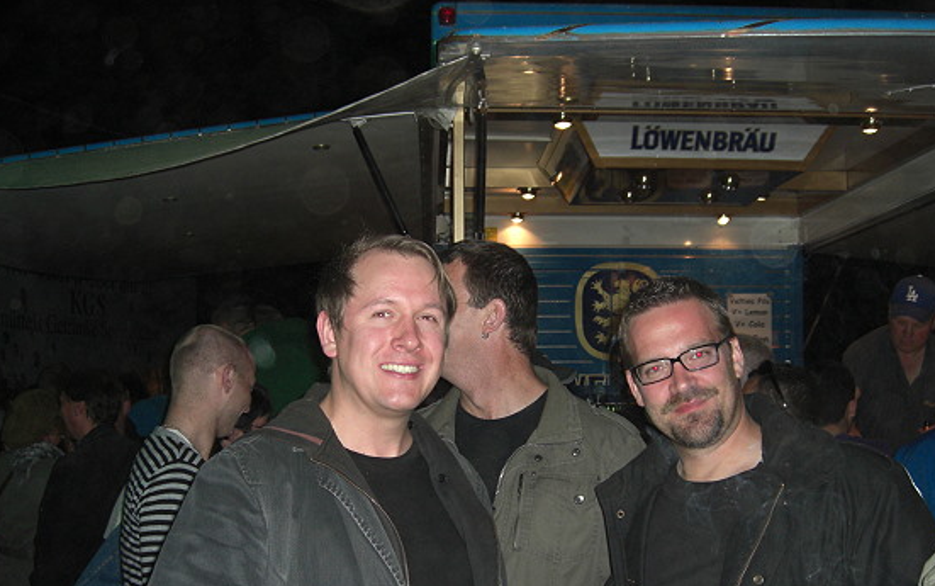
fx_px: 1122
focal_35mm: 44
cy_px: 365
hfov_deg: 45.2
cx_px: 462
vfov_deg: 29.1
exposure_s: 1/60
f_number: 2.8
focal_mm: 7.9
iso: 200
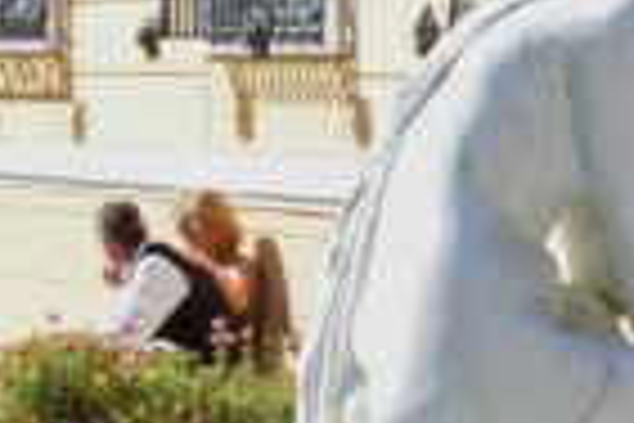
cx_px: -791
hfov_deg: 6.7
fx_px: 5195
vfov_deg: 4.7
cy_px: 65
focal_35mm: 295
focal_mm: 32
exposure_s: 1/125
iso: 200
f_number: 11
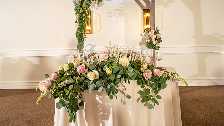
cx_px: 113
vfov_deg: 44.2
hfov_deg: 71.9
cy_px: 52
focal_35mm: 26
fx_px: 154
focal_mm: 24
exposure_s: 1/200
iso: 400
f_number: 3.5
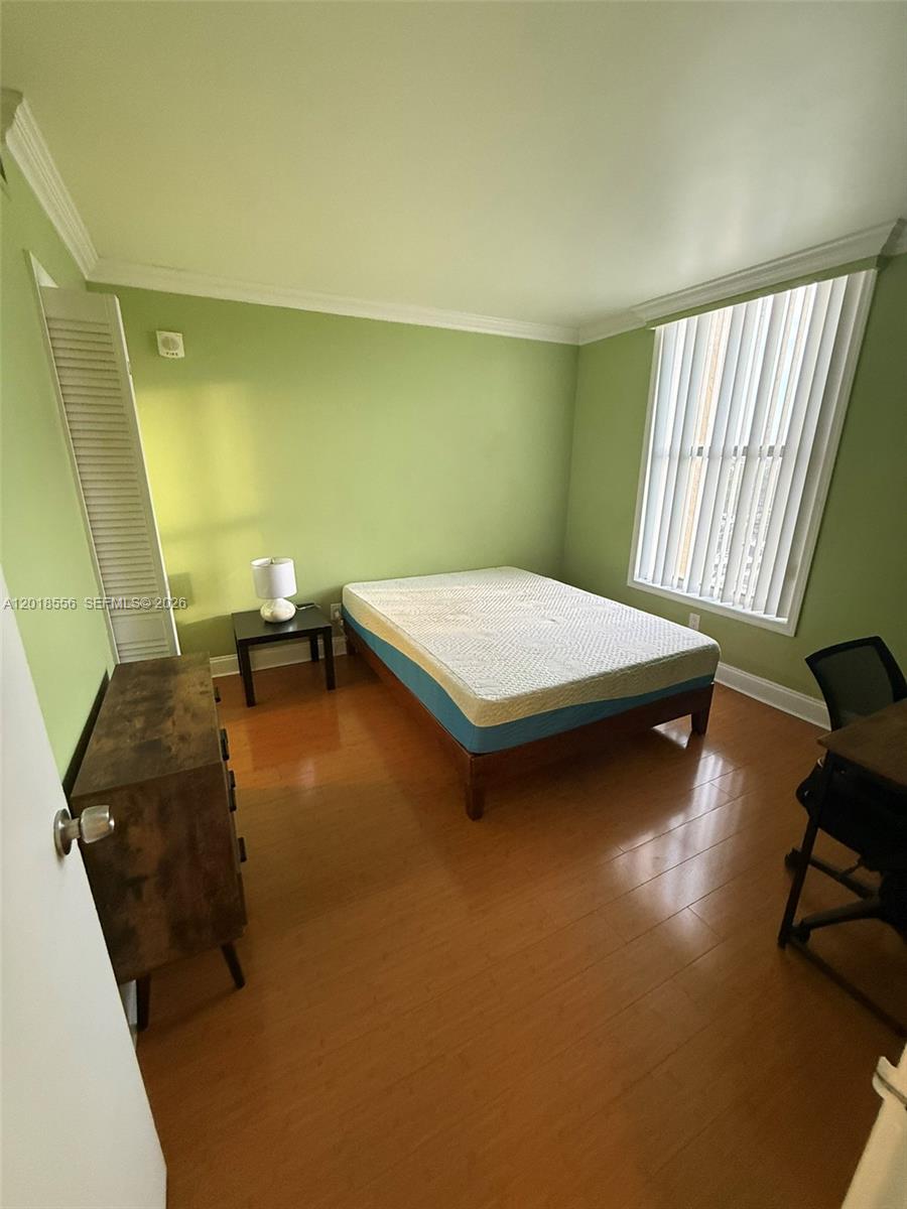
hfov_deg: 85.7
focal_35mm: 14
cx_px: 454
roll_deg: -1.5
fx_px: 489
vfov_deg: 102.1
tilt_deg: -15.4
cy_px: 604
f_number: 2.2
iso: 400
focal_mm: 2.22
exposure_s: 1/60
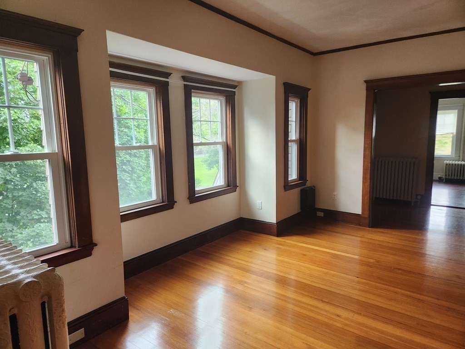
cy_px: 174
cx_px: 232
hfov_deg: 73.9
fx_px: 309
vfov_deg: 58.9
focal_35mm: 23
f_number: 1.8
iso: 320
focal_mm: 5.4
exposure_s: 1/120
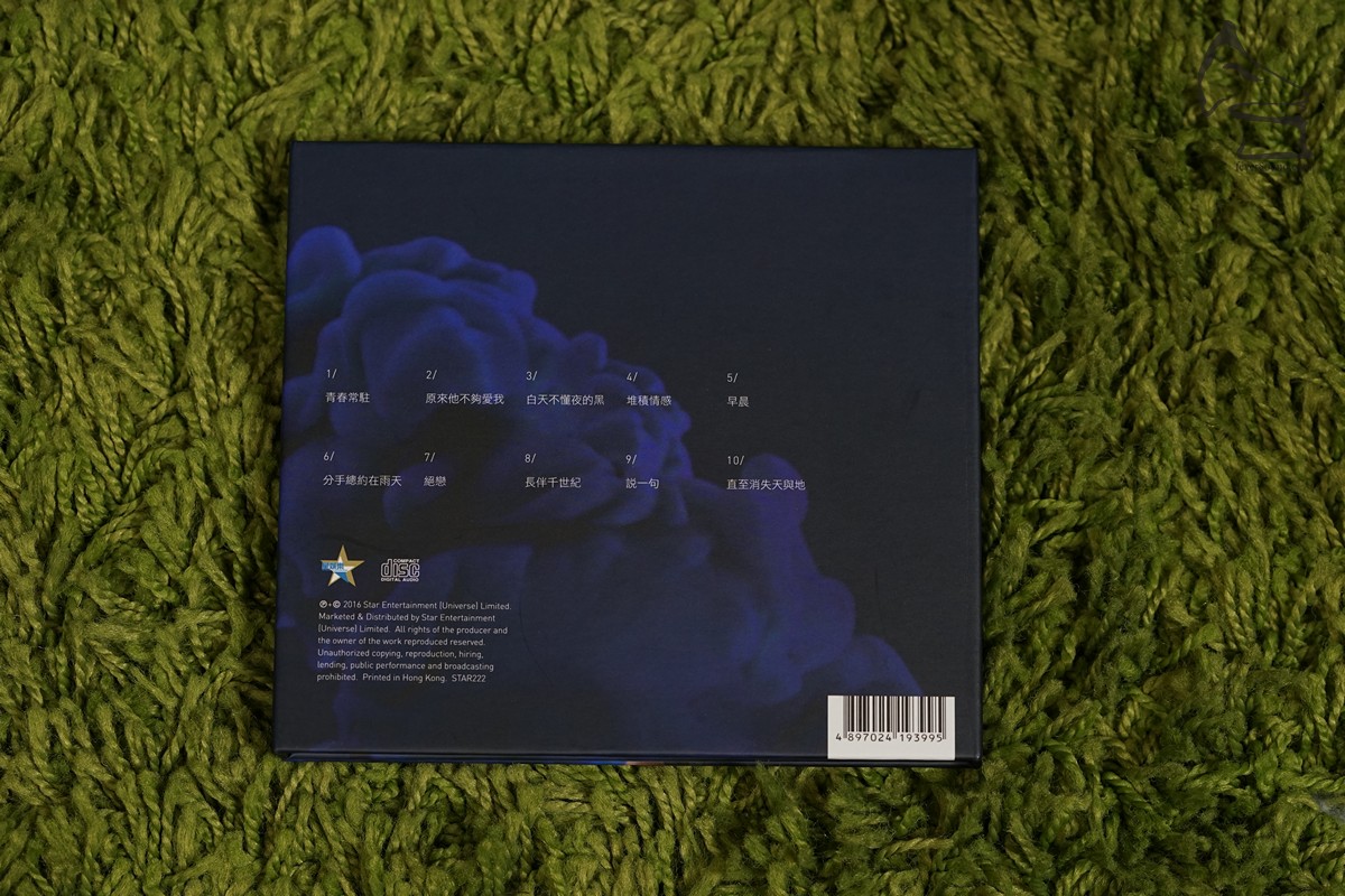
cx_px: 672
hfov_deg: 22.6
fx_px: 3362
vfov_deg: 15.2
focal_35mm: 90
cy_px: 448
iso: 800
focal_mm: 90
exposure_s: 1/60
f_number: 5.6
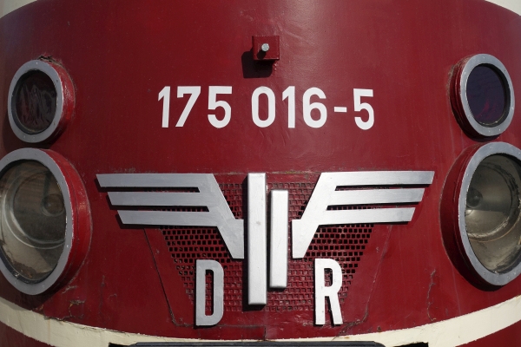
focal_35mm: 54
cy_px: 174
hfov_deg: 36.9
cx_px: 260
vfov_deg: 25.1
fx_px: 781
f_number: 4
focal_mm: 19.86
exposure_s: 1/200
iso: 125
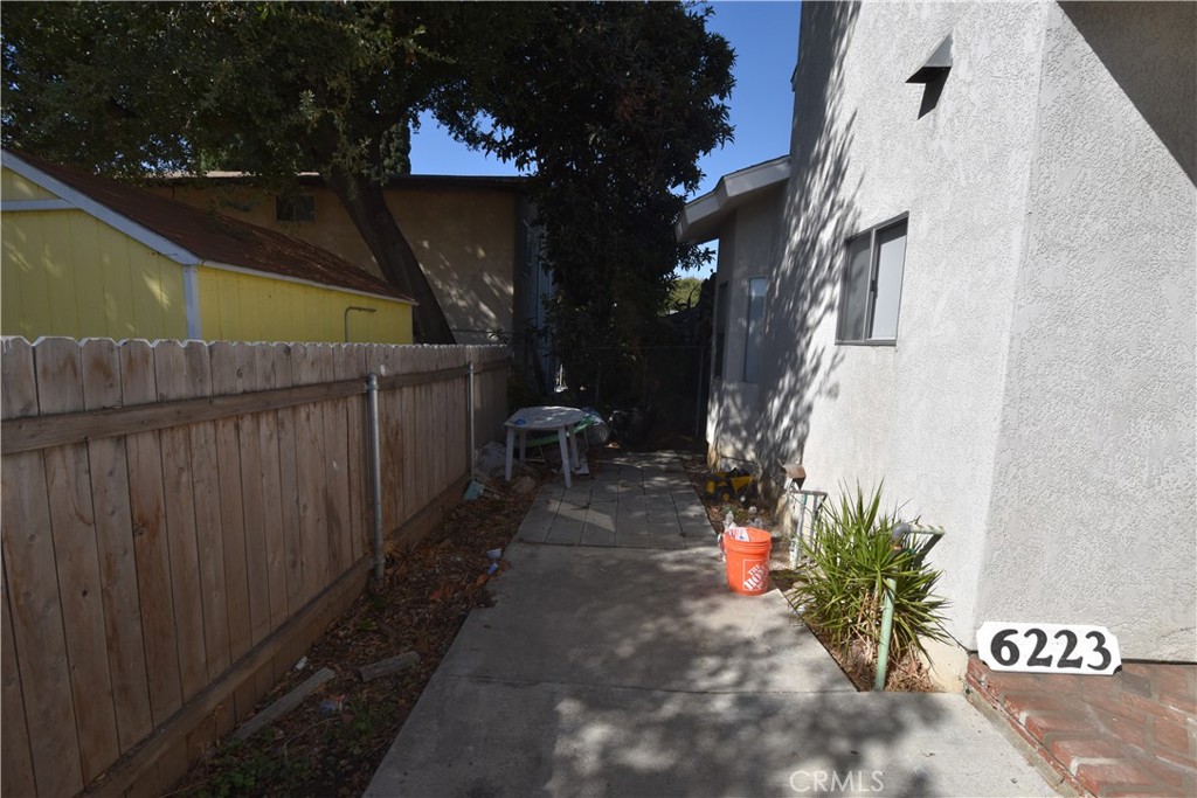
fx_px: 499
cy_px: 399
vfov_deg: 77.3
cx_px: 598
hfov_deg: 100.4
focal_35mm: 15
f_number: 9
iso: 200
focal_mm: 10
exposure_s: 1/320
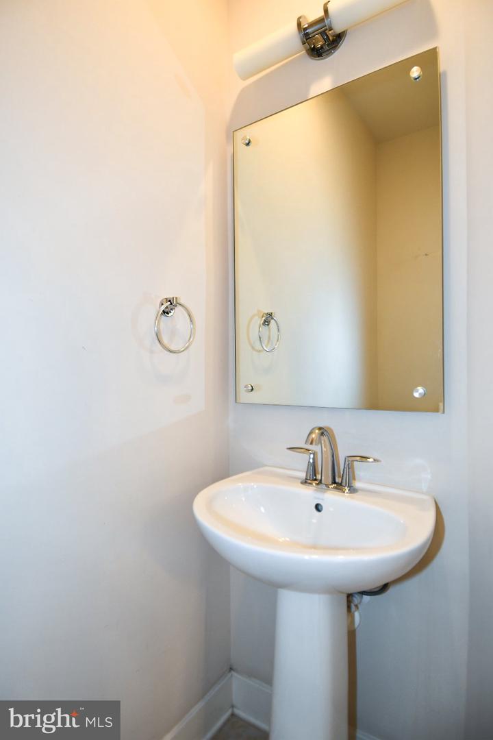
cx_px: 246
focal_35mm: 18
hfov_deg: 67.4
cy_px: 370
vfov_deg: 90.0
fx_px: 370
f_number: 4
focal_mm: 12
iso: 360
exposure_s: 1/60
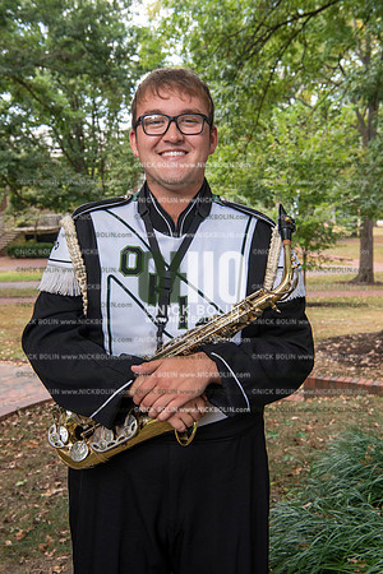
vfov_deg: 43.6
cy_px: 287
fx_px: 718
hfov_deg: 29.9
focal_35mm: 45
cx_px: 192
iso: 500
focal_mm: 45
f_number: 8
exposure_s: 1/100
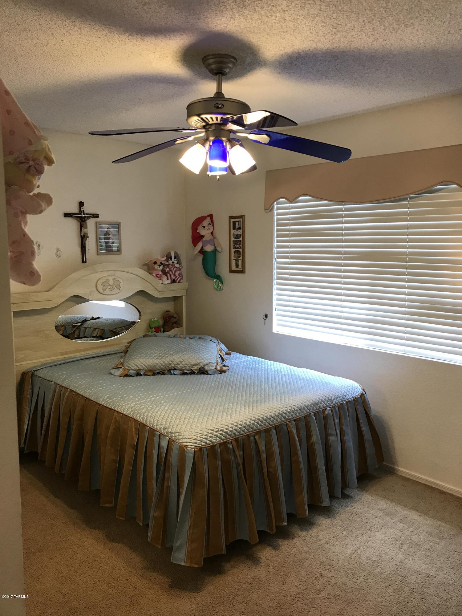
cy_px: 308
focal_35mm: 28
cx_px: 231
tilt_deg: -6.1
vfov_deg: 63.4
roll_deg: +0.8
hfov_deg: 49.7
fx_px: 498
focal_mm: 3.99
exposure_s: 1/30
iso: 32
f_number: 1.8
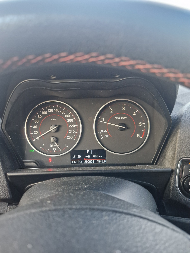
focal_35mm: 23
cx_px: 95
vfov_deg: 73.9
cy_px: 126
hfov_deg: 58.9
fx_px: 168
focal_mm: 5.4
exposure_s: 1/100
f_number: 1.8
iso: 640
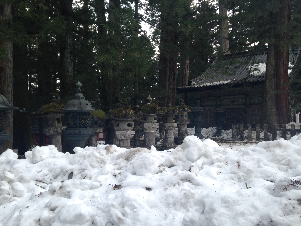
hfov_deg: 55.4
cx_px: 150
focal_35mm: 33
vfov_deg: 42.9
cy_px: 113
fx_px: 287
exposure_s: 1/304
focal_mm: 4.12
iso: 50
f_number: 2.4
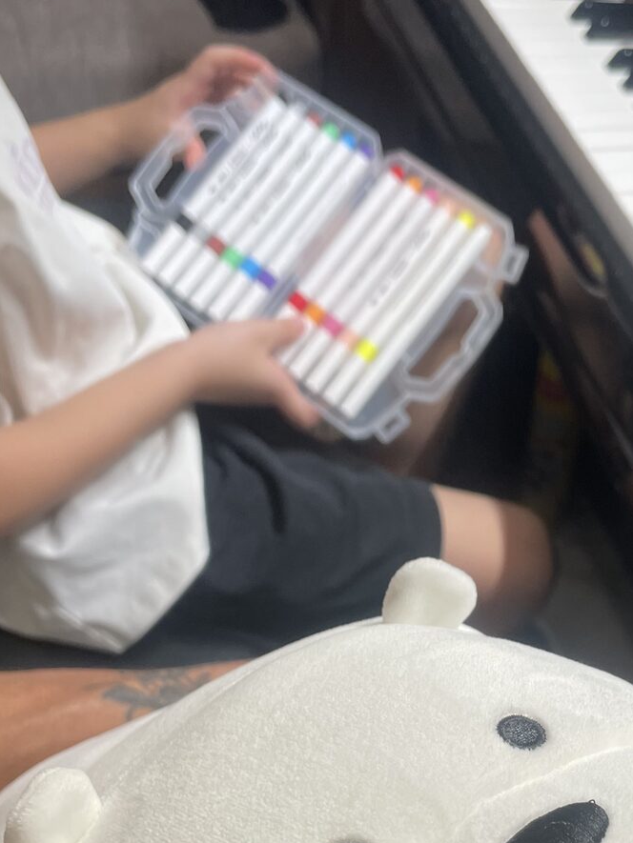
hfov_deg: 30.3
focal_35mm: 47
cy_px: 640
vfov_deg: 39.3
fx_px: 1146
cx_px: 479
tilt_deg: -49.1
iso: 64
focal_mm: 4.2
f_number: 1.6
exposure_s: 1/100
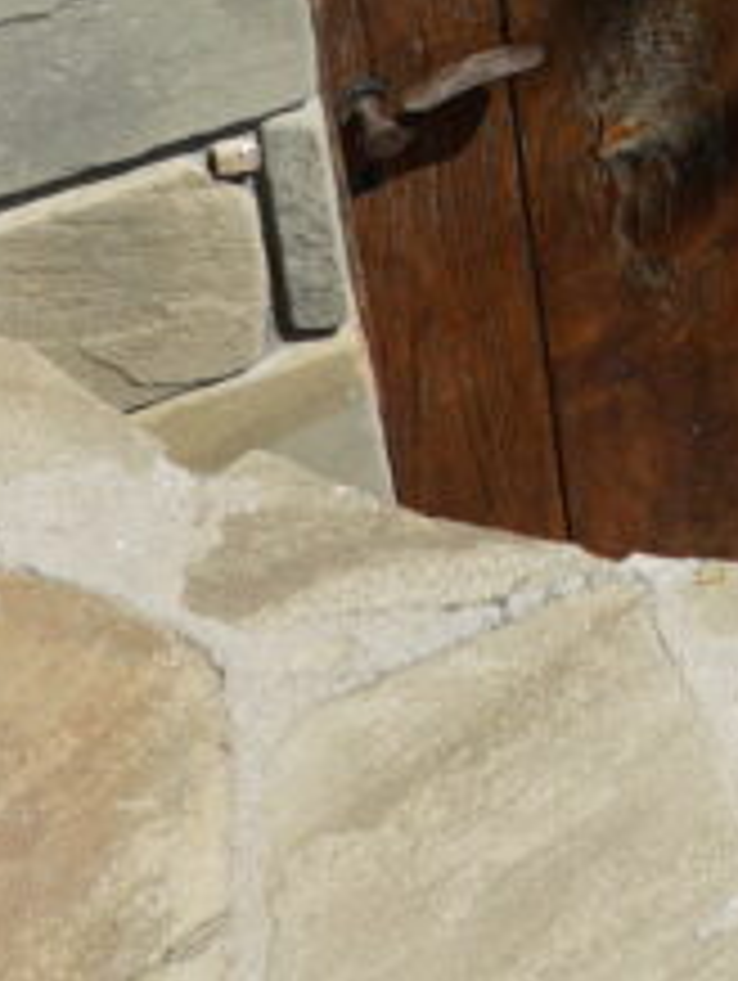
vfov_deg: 14.9
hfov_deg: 11.2
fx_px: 3359
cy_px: -662
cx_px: 1557
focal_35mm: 118
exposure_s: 1/200
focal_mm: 17.5
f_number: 11
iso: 100
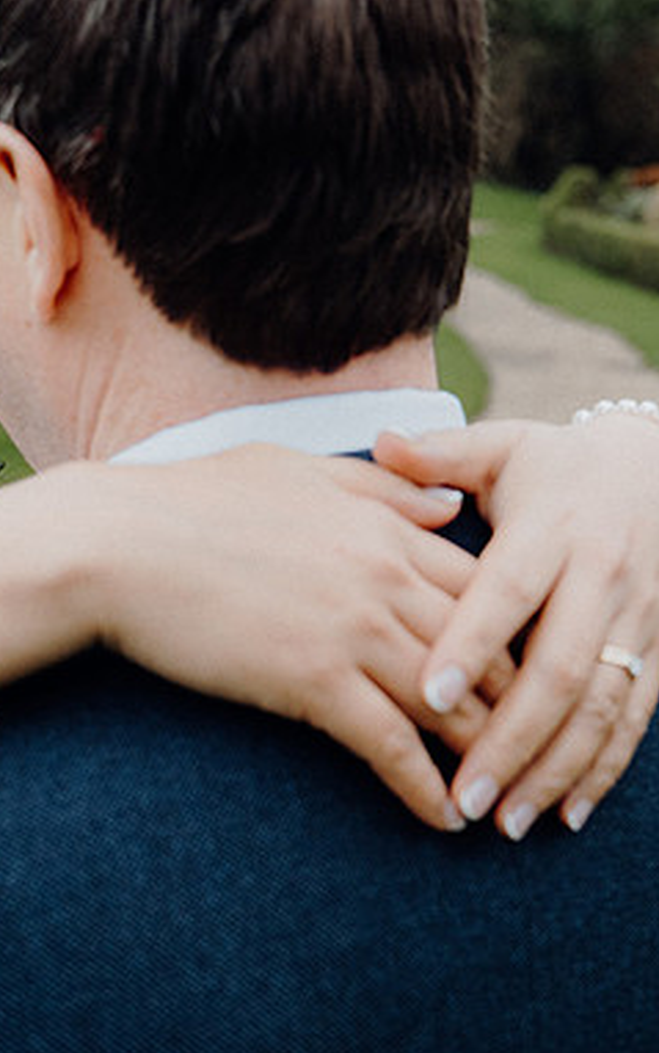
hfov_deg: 19.7
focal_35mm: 65
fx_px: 1866
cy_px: 531
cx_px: 97
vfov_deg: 31.5
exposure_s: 1/160
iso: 800
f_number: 3.5
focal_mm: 28
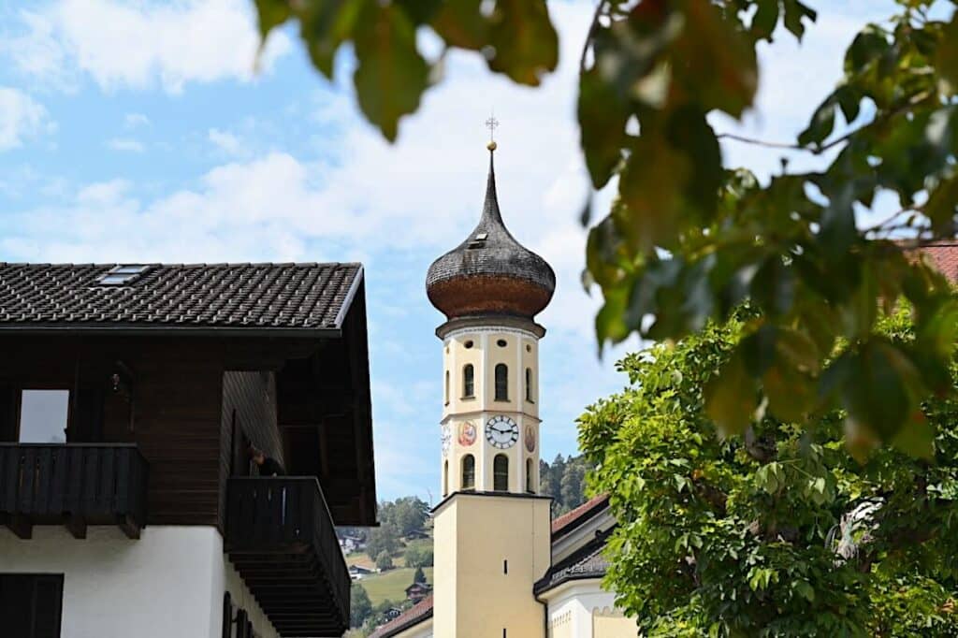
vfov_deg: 19.4
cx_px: 479
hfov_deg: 28.9
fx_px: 1862
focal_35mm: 70
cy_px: 319
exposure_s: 1/320
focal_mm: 70
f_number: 6.3
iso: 100
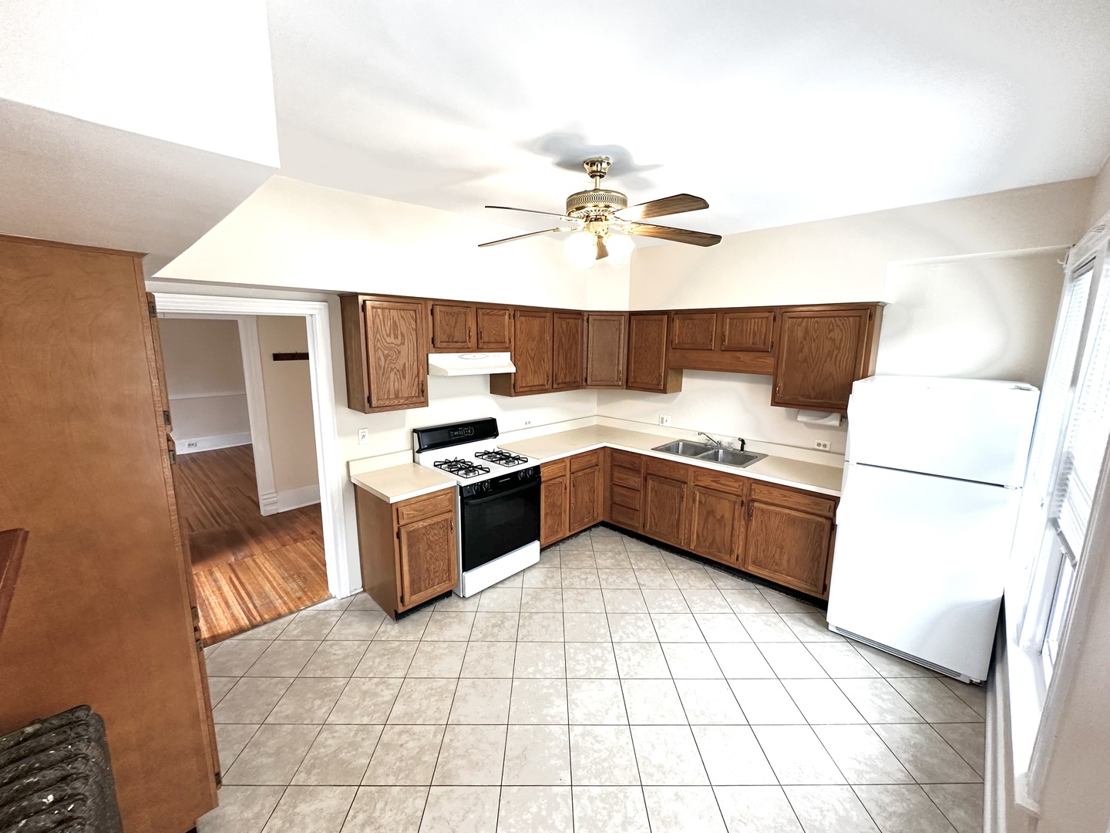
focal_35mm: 14
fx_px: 449
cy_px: 416
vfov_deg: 85.7
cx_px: 555
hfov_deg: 102.1
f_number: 2.2
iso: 250
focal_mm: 2.22
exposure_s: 1/120
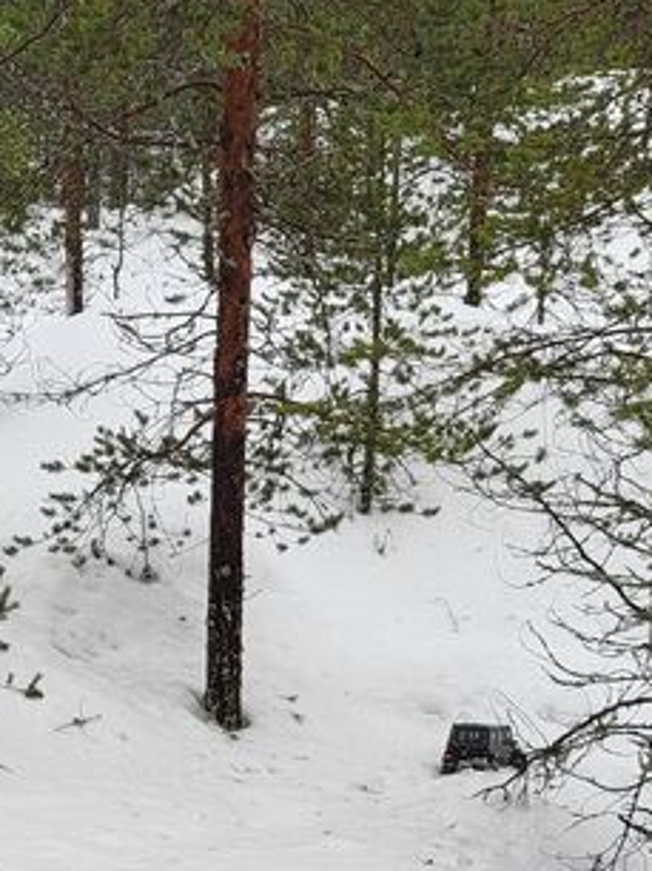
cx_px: 151
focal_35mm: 85
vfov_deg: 21.8
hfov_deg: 17.2
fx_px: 2138
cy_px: 962
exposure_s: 1/217
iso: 40
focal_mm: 5.4
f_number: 1.8
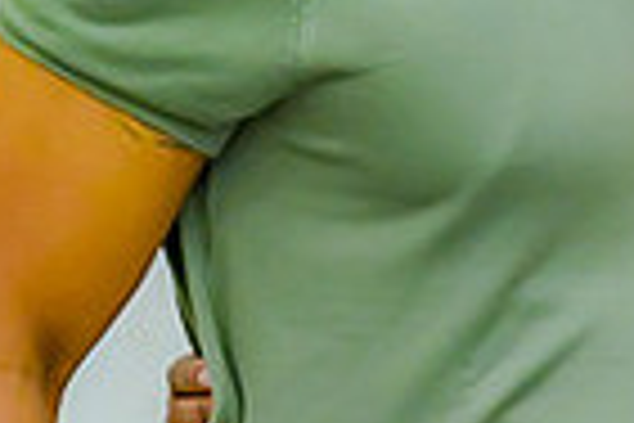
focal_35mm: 433
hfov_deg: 4.7
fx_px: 7625
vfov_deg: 3.2
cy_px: -146
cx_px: 1241
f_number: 2.8
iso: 1000
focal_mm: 70
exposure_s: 1/125
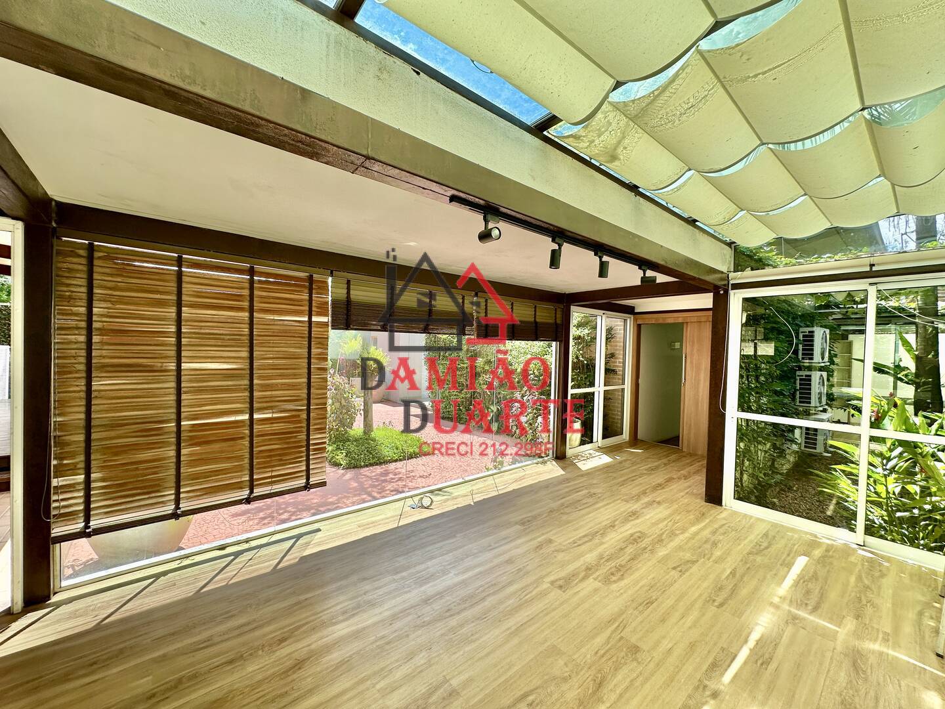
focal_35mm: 14
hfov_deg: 102.1
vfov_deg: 85.7
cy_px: 354
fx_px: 382
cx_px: 472
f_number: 2.2
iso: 40
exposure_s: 1/525
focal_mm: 2.22
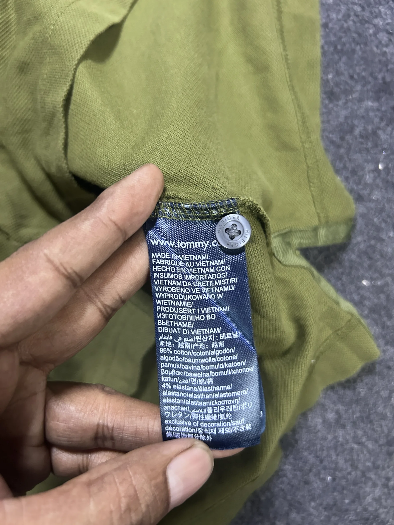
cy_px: 262
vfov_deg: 67.3
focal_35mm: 26
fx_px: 395
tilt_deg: -75.4
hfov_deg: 53.1
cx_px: 197
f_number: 1.5
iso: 500
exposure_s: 1/50
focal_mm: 5.7
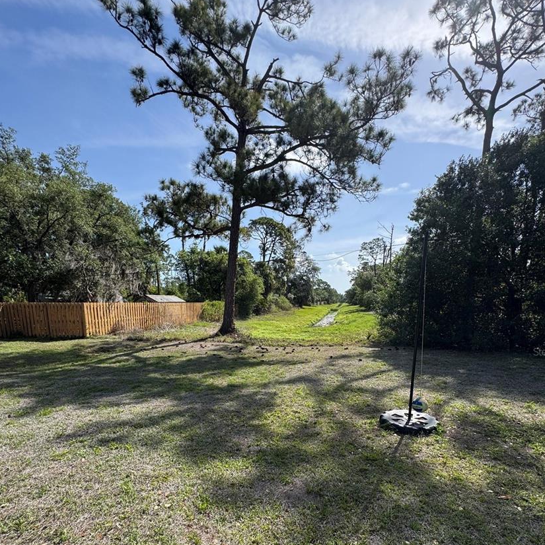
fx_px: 321
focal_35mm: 18
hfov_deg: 80.7
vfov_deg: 78.7
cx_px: 283
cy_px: 351
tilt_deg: -7.4
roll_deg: -0.7
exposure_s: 1/1600
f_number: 2.2
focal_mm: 2.22
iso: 50
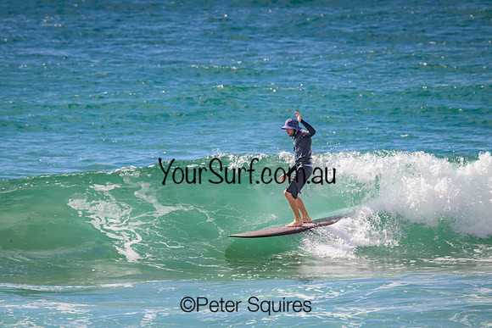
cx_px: 246
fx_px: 10935
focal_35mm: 800
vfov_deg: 1.7
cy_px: 164
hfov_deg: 2.6
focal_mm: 800
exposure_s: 1/2000
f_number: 11
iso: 1250
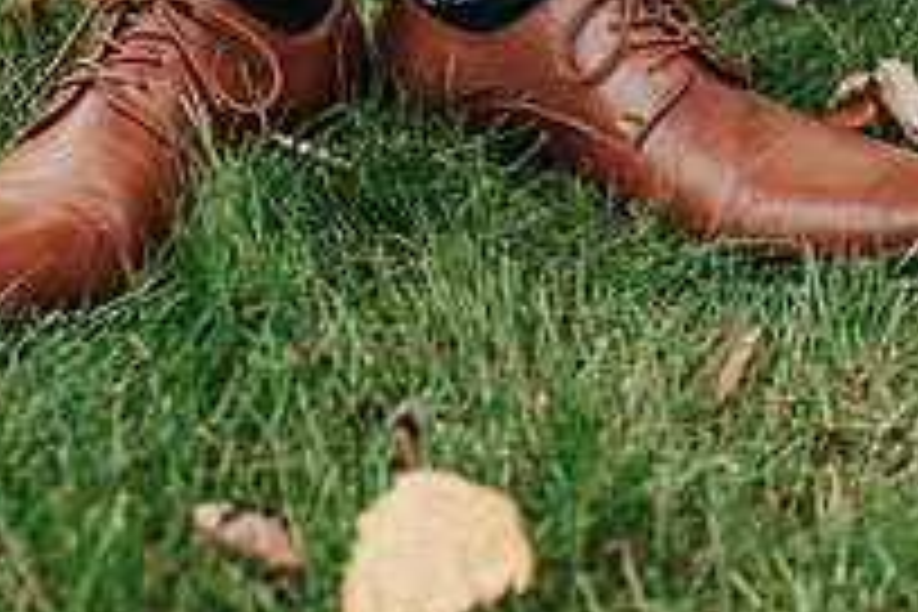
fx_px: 2805
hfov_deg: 18.1
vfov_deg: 12.1
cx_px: 937
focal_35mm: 110
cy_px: -155
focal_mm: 35
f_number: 2.8
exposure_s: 1/640
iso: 110
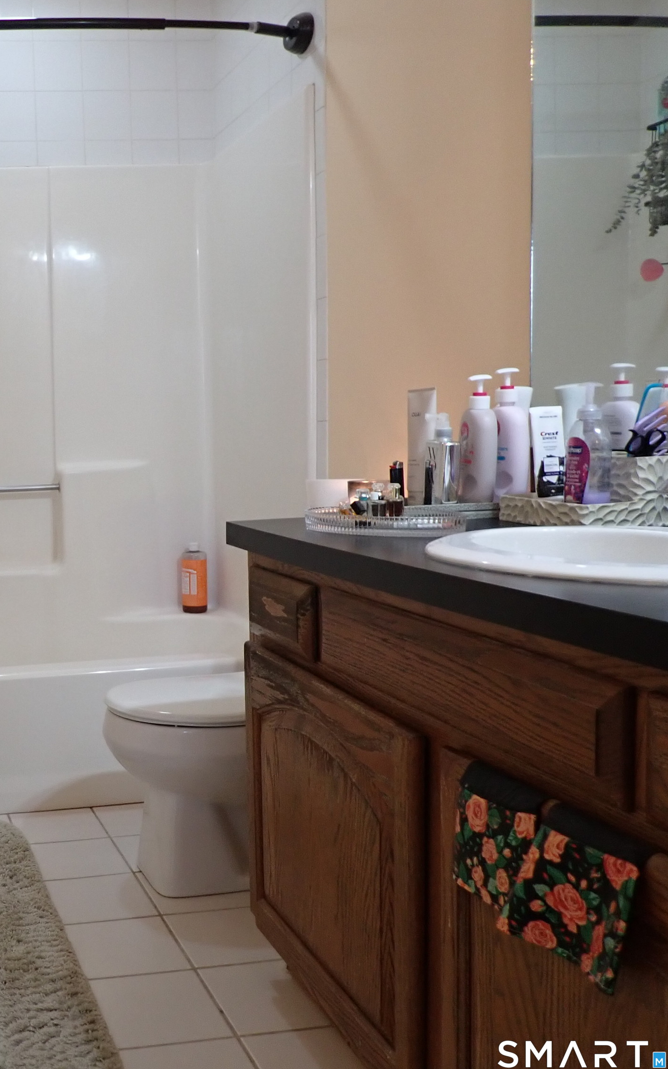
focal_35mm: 36
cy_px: 534
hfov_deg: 32.3
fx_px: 1049
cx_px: -12
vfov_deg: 54.0
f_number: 2
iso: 250
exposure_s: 1/30
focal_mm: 4.5
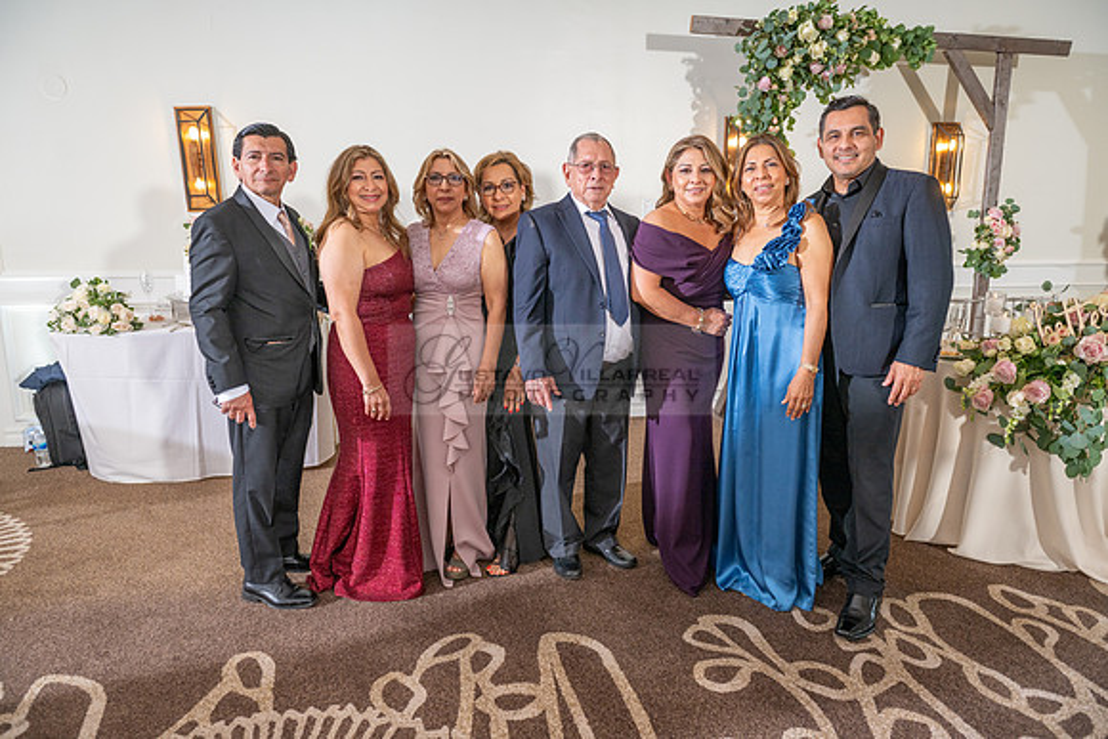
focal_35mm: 24
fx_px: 739
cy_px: 370
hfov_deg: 73.7
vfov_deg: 53.2
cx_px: 554
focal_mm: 24
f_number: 3.5
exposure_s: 1/200
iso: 400
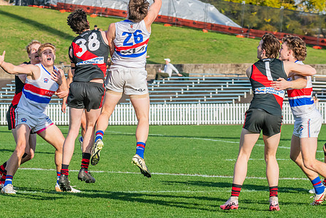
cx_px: 109
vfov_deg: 4.9
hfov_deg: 7.4
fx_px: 2536
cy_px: 60
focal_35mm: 280
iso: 800
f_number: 10
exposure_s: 1/1250
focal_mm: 170
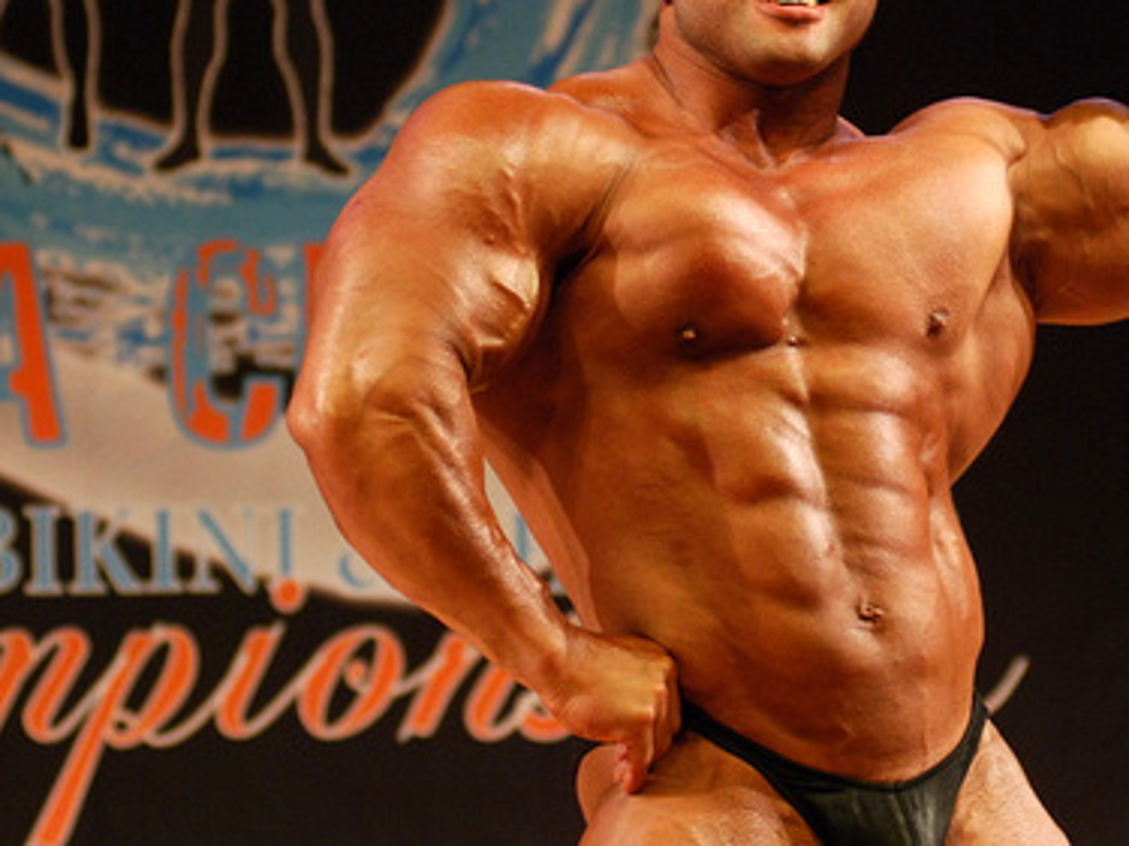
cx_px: 780
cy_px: 325
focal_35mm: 185
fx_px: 6032
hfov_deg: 10.7
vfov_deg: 8.0
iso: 640
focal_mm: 80
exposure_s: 1/100
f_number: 2.8
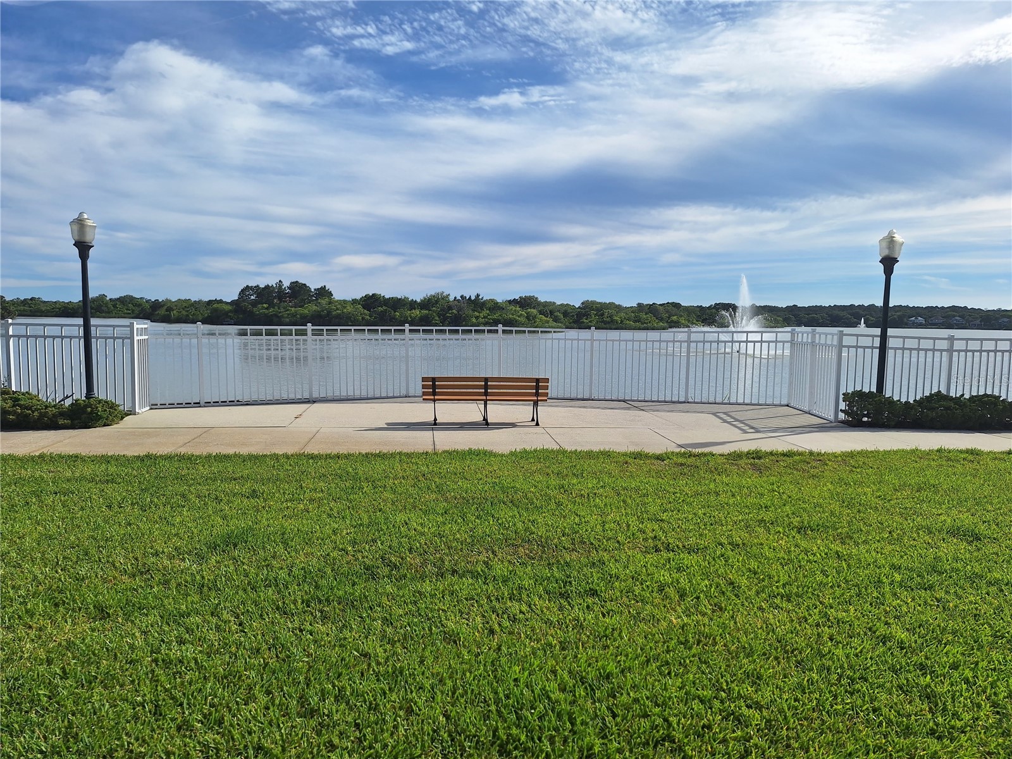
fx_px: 672
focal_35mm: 23
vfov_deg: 58.9
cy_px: 380
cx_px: 506
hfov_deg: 73.9
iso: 40
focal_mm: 5.54
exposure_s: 1/4292
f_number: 1.8
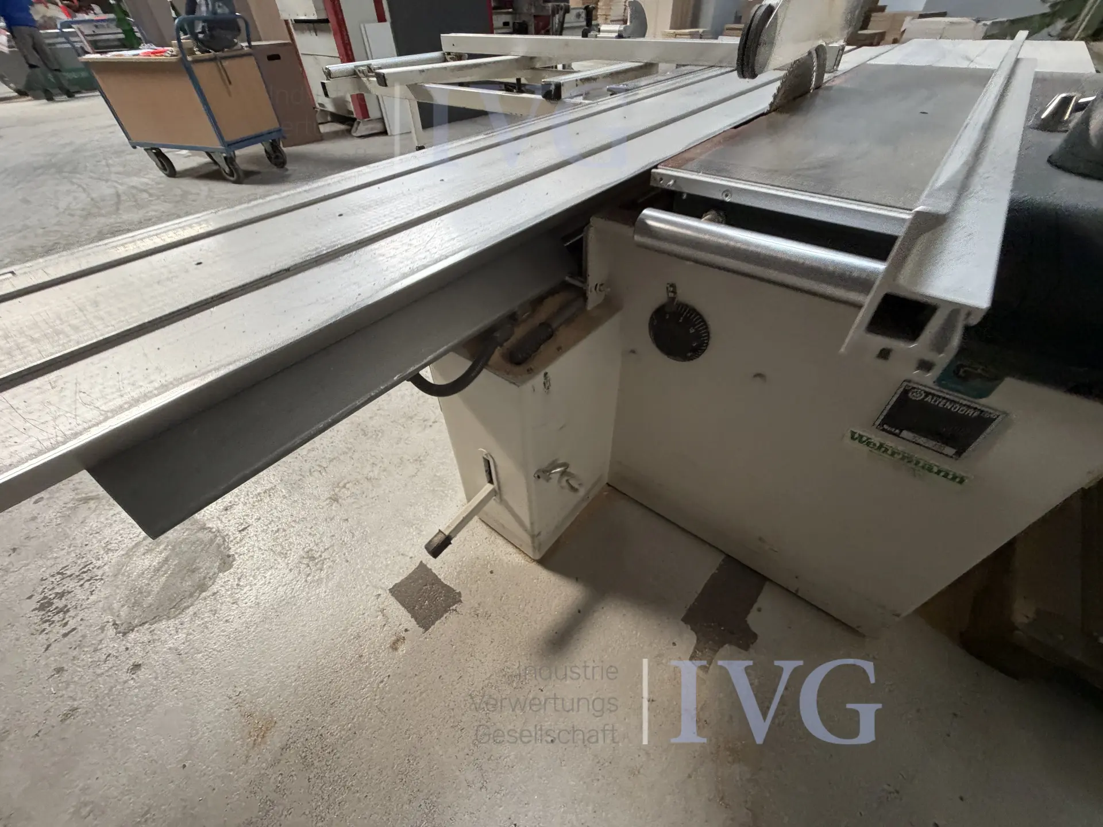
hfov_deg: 102.1
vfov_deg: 85.7
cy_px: 414
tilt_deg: -41.3
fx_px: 446
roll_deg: -1.5
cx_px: 552
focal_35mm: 14
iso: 320
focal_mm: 2.22
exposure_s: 1/121
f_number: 2.2
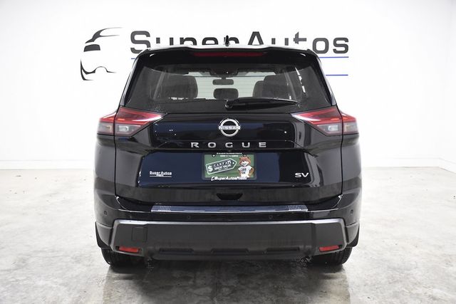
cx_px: 228
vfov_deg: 34.2
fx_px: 494
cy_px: 152
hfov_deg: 49.5
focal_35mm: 39
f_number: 4.5
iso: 2500
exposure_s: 1/200
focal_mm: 26
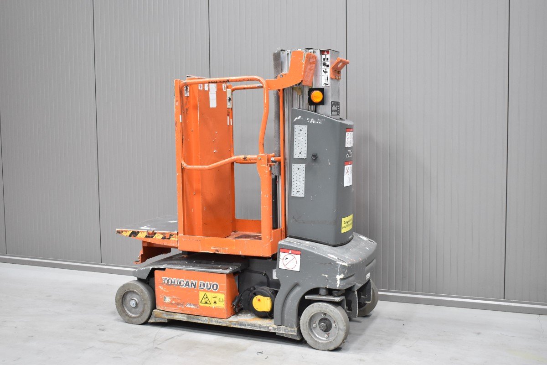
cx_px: 274
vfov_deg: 31.9
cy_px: 182
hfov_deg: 46.4
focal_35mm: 42
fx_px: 638
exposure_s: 1/30
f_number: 5
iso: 1250
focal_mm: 28
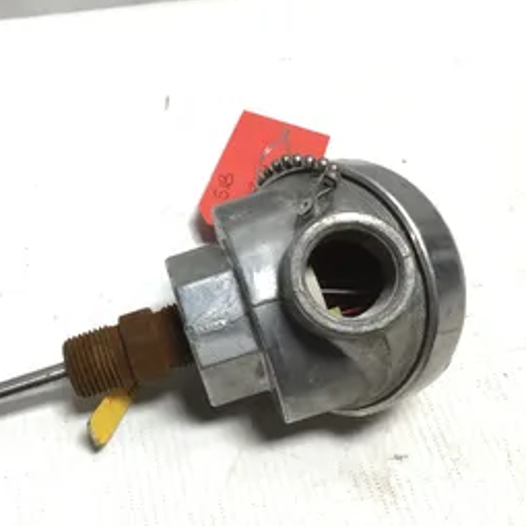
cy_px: 243
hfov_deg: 38.4
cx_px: 144
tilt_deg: -54.0
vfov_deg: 39.1
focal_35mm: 43
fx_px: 739
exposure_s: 1/120
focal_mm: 3.3
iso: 40
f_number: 2.4
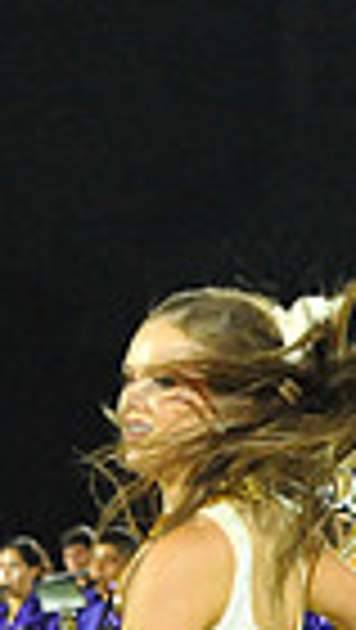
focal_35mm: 435
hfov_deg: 2.8
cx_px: -496
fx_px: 7282
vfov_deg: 4.9
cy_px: 837
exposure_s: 1/250
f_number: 5.6
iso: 5000
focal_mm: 100
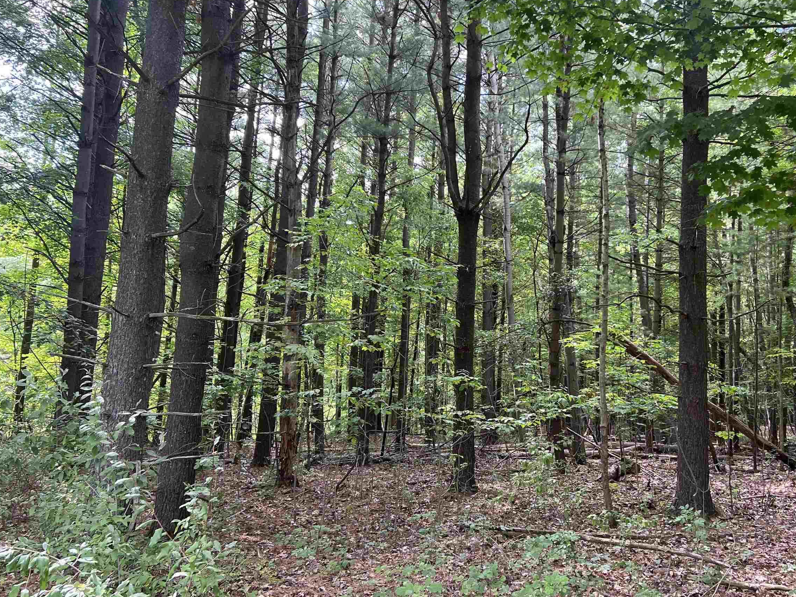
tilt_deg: +7.9
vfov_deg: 40.7
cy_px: 291
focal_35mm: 35
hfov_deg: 52.1
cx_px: 497
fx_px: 805
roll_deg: -2.3
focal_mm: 5.7
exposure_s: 1/121
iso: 64
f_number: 1.5
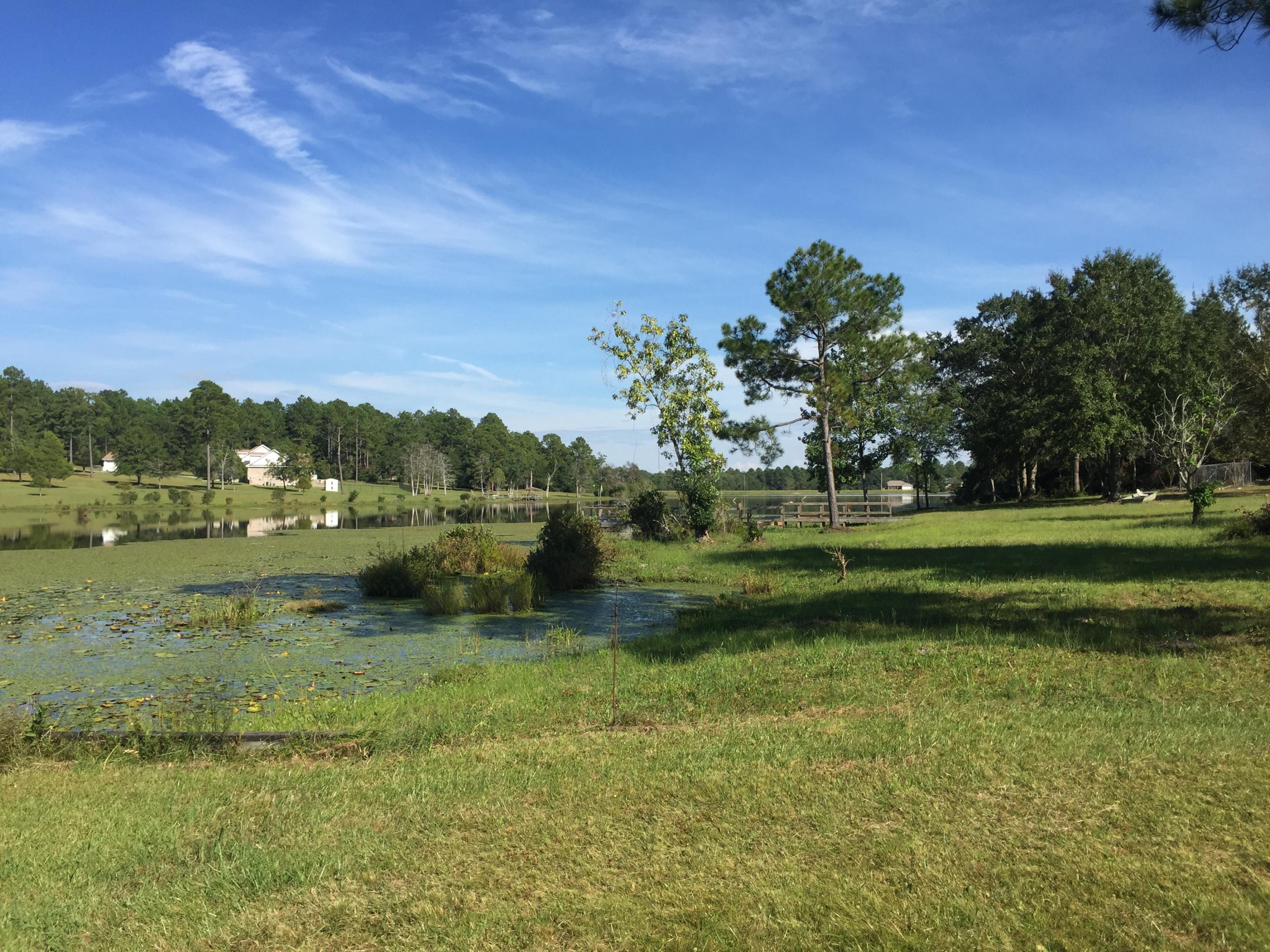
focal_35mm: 29
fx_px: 1064
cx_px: 635
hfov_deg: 61.7
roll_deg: -0.5
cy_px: 476
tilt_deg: +0.5
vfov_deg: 48.2
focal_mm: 4.15
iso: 32
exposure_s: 1/1883
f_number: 2.2
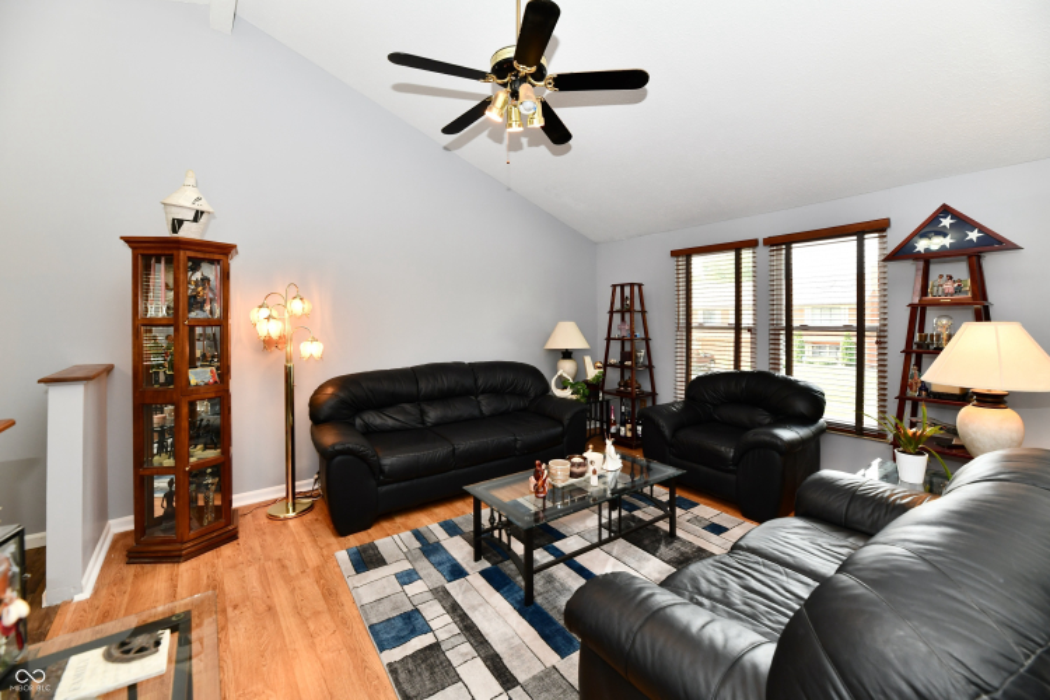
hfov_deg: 104.3
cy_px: 350
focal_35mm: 14
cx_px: 525
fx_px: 408
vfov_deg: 81.2
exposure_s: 1/60
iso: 640
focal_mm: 14
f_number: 6.3
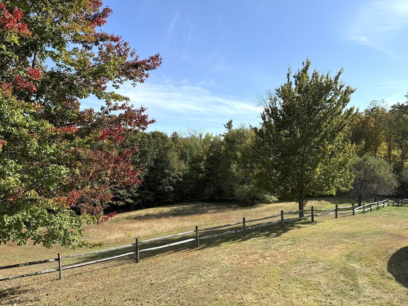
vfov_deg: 56.8
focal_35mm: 24
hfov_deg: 71.6
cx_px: 204
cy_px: 153
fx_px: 283
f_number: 1.78
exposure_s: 1/3953
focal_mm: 6.76
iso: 80
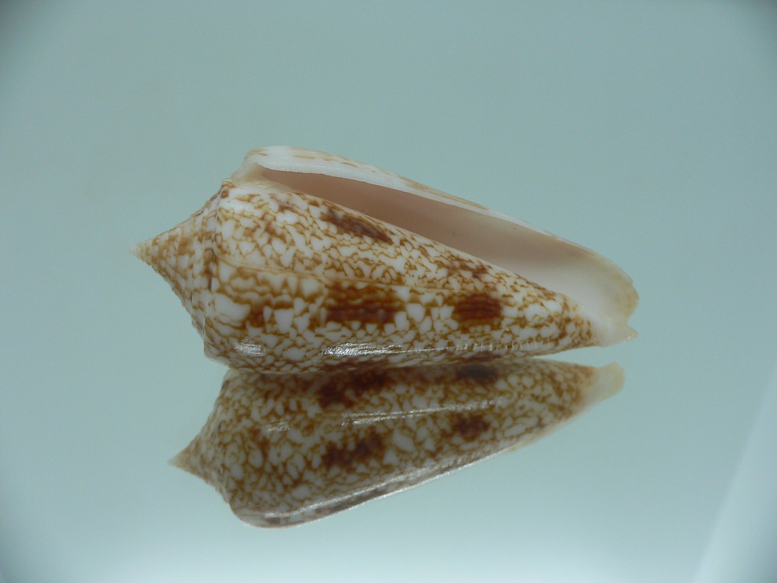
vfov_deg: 40.7
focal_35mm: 35
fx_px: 786
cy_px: 292
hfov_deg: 52.6
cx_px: 388
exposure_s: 1/60
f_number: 2.8
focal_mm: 4.6
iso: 80
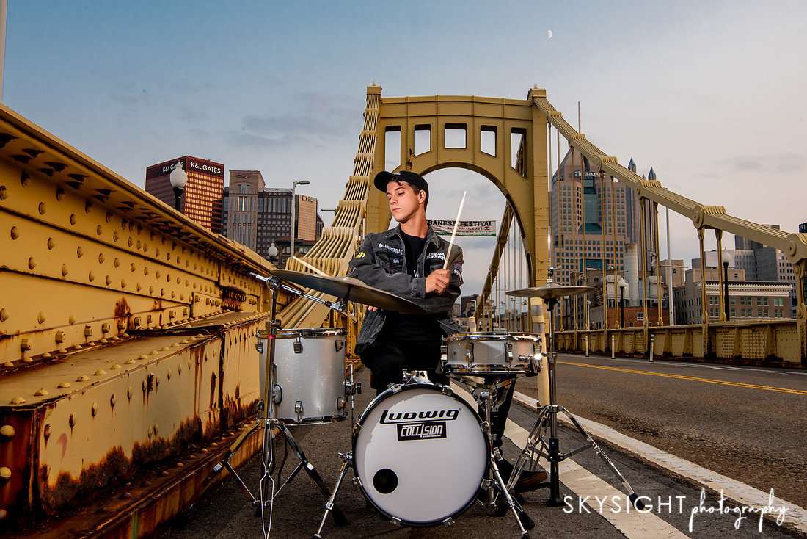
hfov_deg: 53.8
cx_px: 406
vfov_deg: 37.4
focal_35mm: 35
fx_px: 796
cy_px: 267
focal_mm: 34
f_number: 20
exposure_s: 1/60
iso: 500
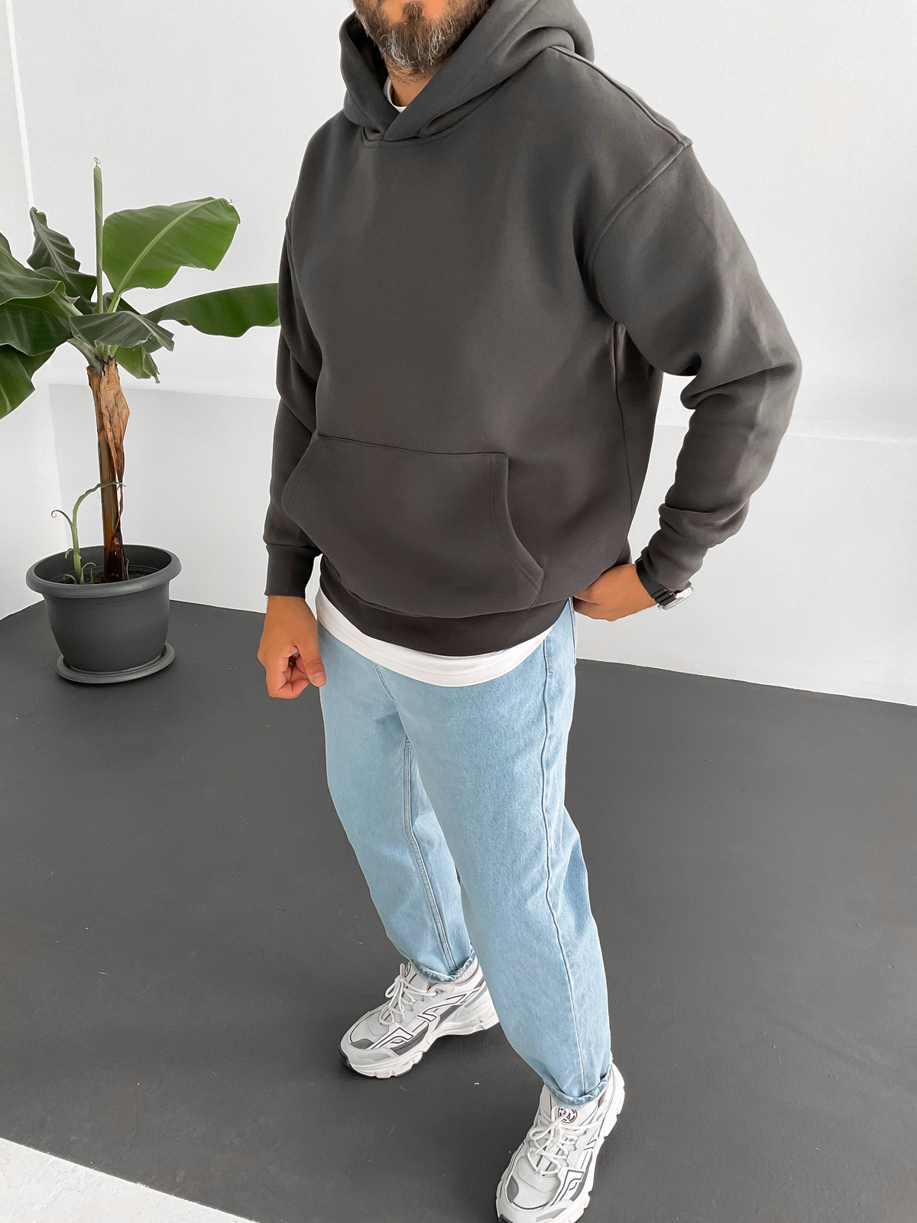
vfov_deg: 61.7
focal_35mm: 29
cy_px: 612
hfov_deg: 48.2
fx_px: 1024
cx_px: 458
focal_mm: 3
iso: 64
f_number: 1.8
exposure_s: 1/110
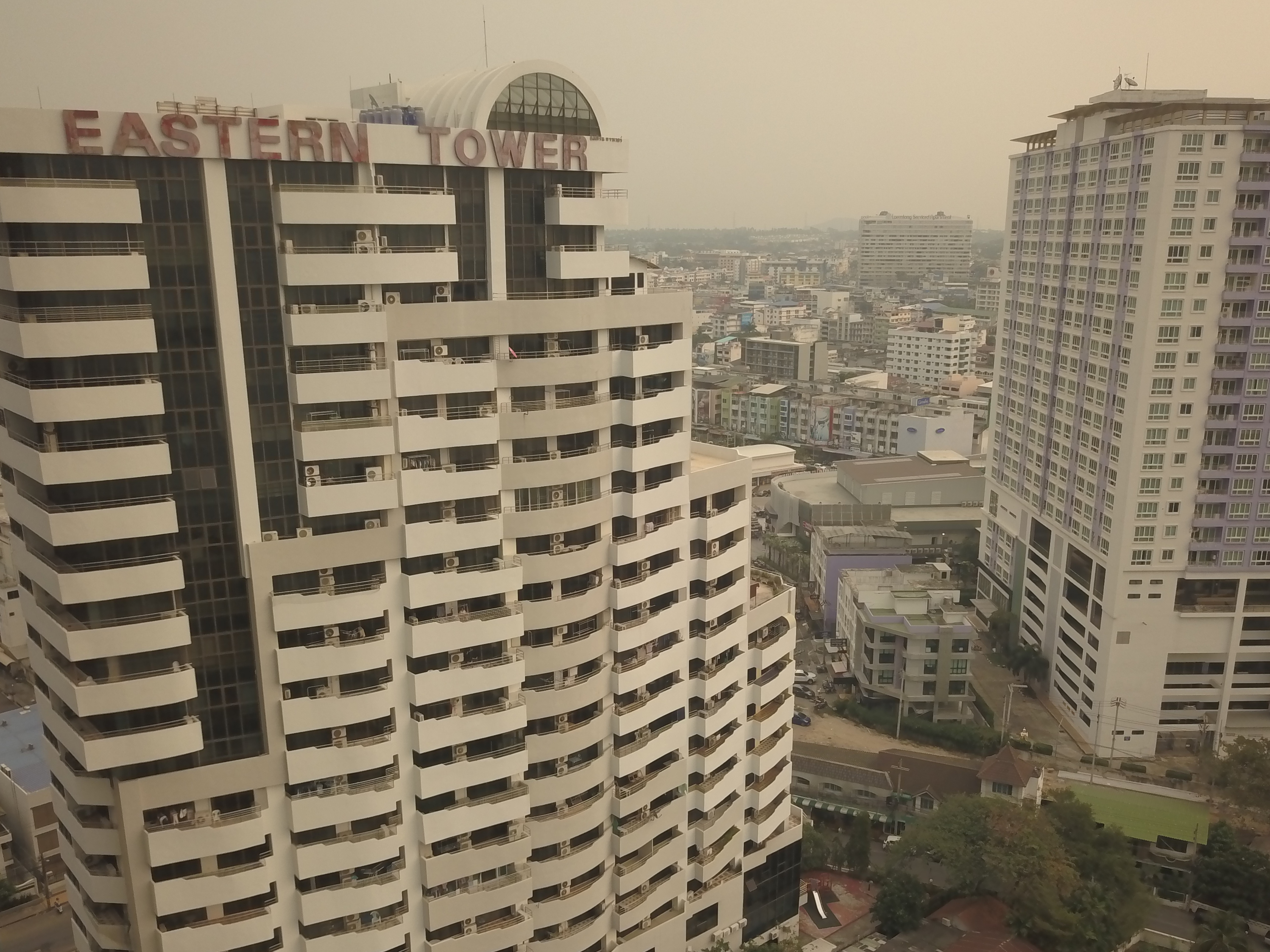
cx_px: 684
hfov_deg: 58.3
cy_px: 559
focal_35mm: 31
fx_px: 1137
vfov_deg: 45.3
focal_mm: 4.7
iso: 198
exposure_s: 1/100
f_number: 2.2
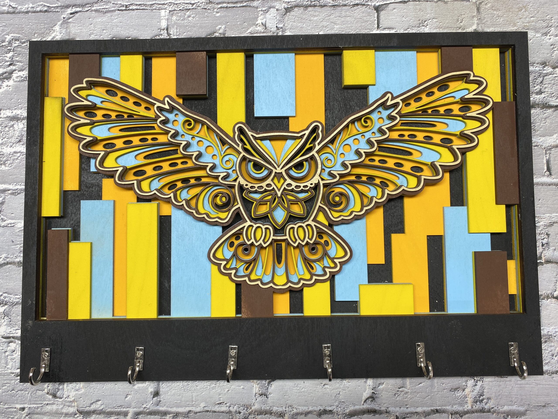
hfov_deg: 67.3
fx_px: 419
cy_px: 210
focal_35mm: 26
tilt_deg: -85.7
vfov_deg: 53.1
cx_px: 279
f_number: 1.8
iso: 64
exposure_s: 1/120
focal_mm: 4.25
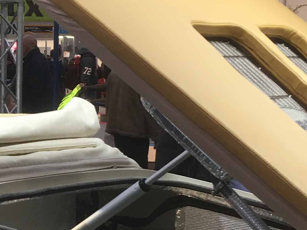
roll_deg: -0.5
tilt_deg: -8.9
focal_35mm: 109
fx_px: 967
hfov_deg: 17.6
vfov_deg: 13.4
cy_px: 242
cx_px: -9
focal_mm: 4.15
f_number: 2.2
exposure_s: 1/33
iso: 25
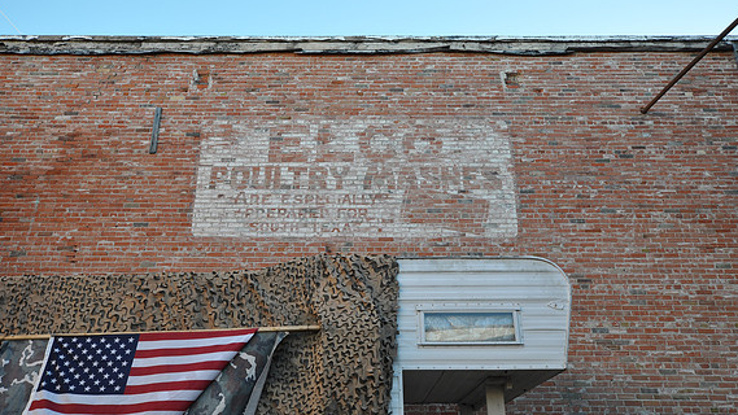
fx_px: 626
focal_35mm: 32
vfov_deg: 36.6
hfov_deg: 61.0
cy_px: 181
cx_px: 375
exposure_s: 1/100
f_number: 8
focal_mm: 20
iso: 200
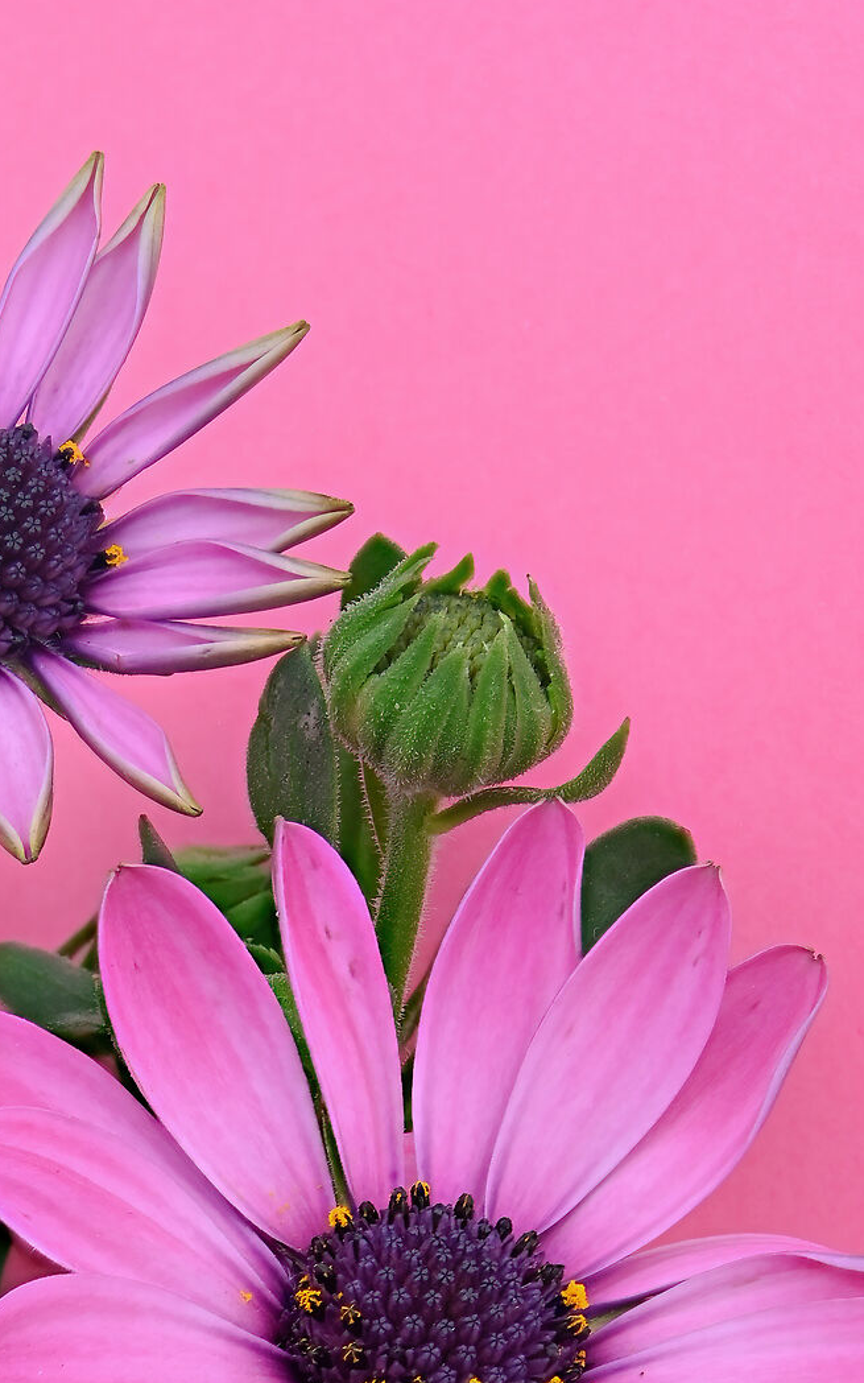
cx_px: 56
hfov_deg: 6.7
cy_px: 1333
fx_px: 7384
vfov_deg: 10.6
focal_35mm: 196
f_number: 16
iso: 400
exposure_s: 4
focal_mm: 84
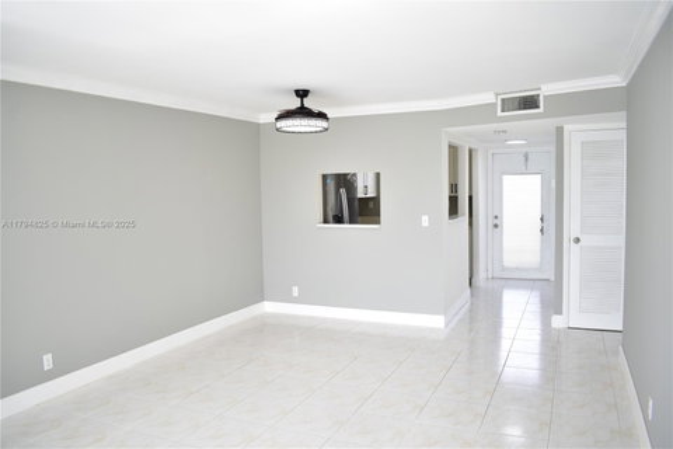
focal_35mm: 27
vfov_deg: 47.9
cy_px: 224
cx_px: 336
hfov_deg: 67.4
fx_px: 505
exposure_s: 1/50
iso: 100
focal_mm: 18
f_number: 3.5
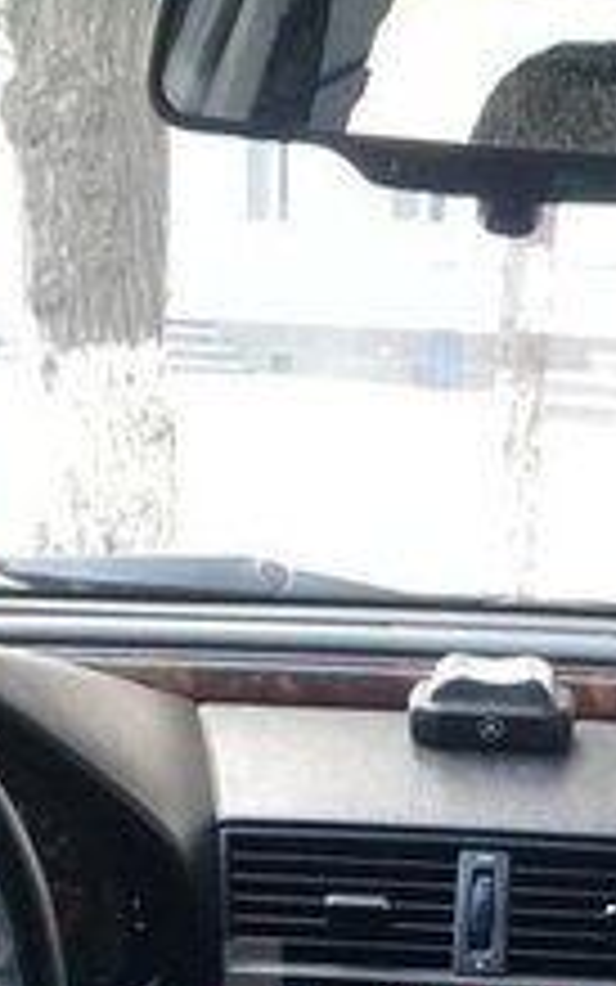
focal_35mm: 99
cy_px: 1087
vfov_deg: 20.0
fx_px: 2657
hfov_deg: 13.2
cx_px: 414
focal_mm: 3.3
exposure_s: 1/33
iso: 125
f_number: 2.2
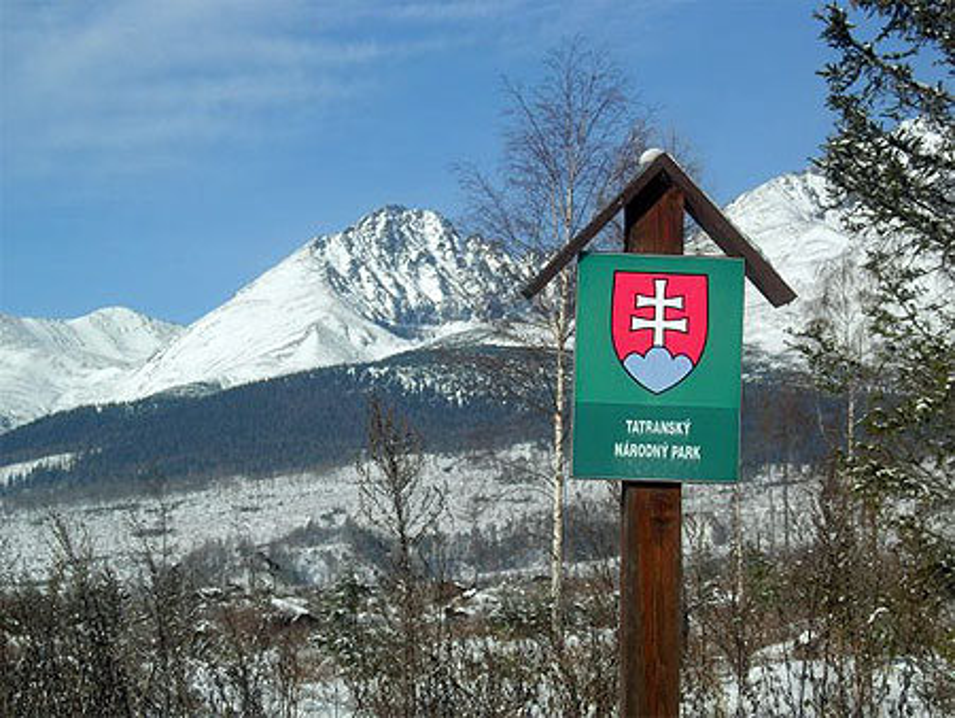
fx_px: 2539
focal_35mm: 92
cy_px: 359
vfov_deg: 16.1
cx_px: 478
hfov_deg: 21.3
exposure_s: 1/406
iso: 64
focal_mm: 19.1
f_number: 7.3
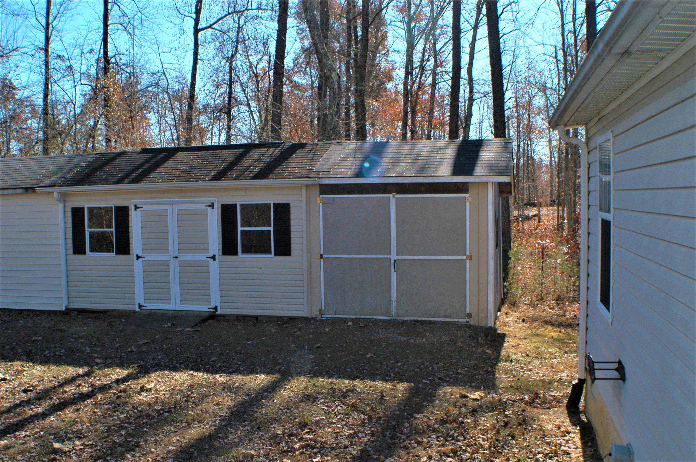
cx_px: 348
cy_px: 231
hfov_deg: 42.4
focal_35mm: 46
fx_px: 898
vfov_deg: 28.9
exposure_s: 1/180
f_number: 9
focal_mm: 31
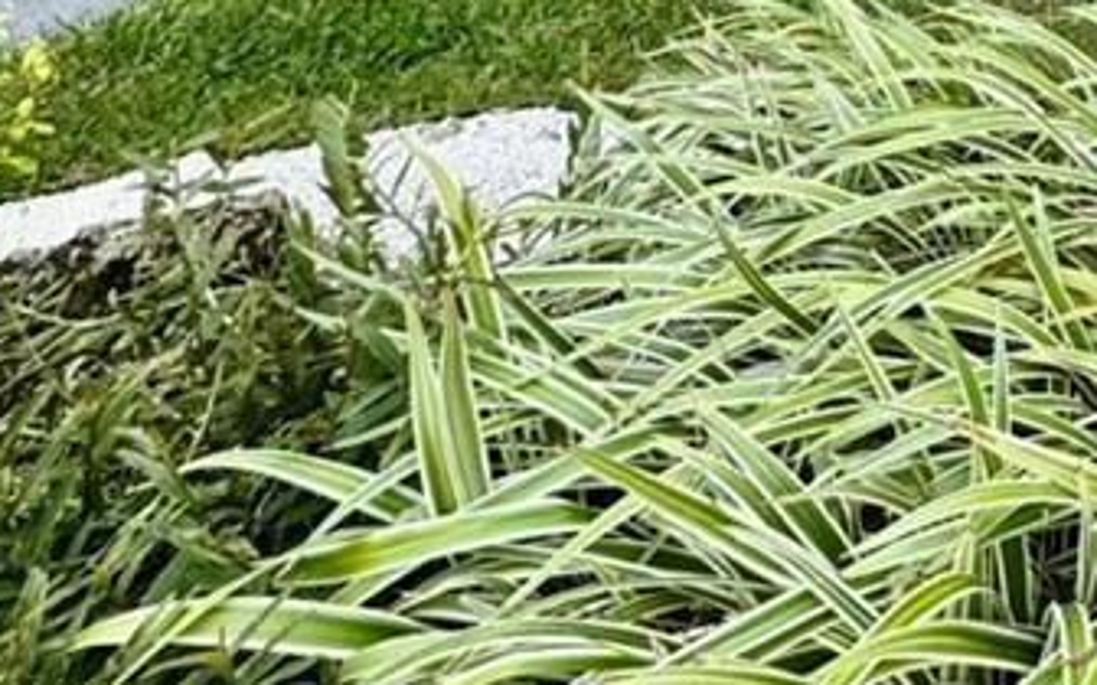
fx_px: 1585
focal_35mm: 53
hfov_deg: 31.5
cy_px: -678
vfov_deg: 17.5
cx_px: 1342
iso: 200
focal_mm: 2.22
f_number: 2.2
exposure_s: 1/120
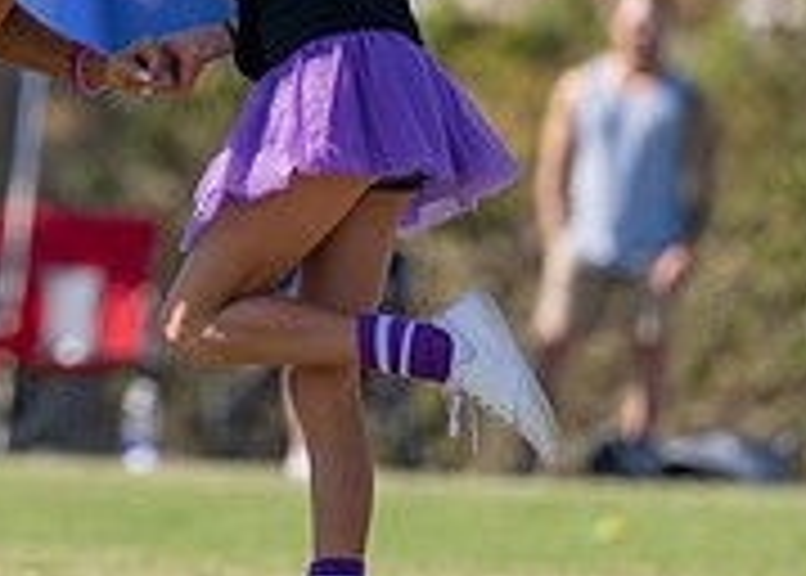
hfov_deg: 3.0
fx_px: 15572
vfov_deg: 2.1
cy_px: 36
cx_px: 59
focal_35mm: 680
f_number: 2.8
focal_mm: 200
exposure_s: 1/5000
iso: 320
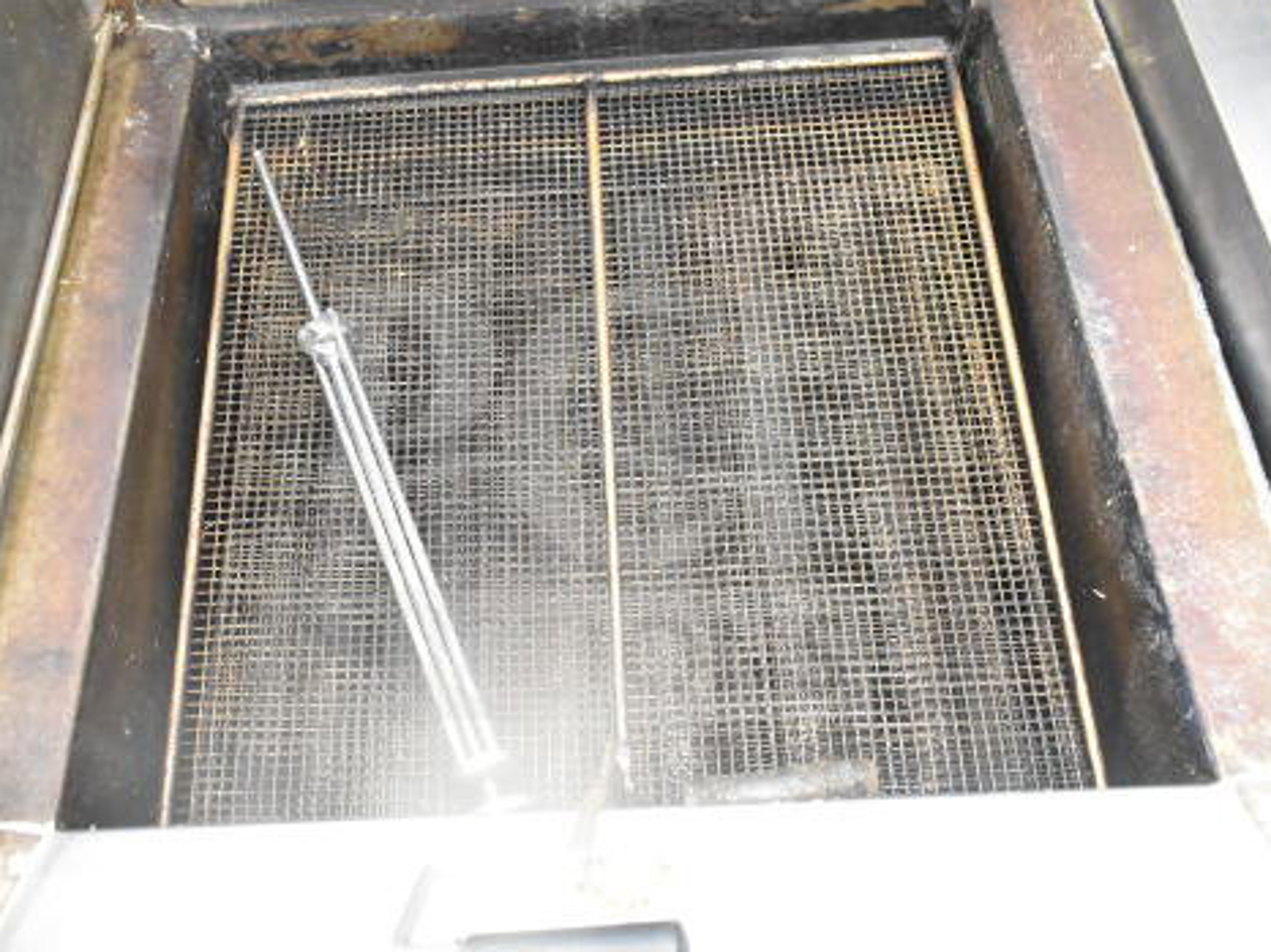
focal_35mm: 34
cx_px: 565
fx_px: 1248
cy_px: 503
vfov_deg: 41.7
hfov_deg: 53.9
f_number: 3.5
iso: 5600
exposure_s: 1/30
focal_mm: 18
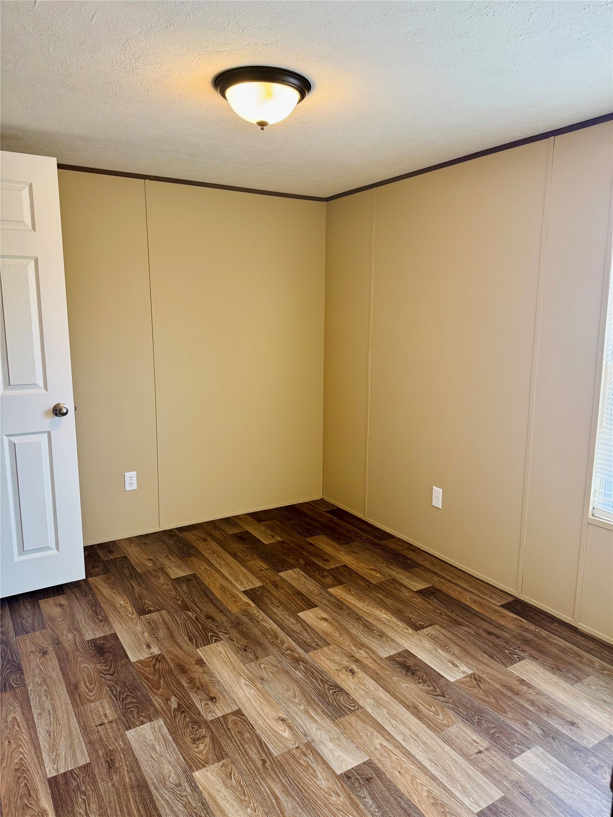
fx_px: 567
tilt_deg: -10.2
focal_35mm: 24
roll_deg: +0.2
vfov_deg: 71.6
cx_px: 306
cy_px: 408
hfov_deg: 56.8
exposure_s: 1/120
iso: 160
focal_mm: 6.76
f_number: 1.78
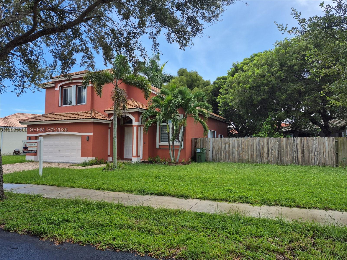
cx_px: 174
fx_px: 231
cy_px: 130
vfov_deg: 58.9
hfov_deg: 73.9
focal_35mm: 23
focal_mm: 5.4
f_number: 1.8
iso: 25
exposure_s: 1/1068
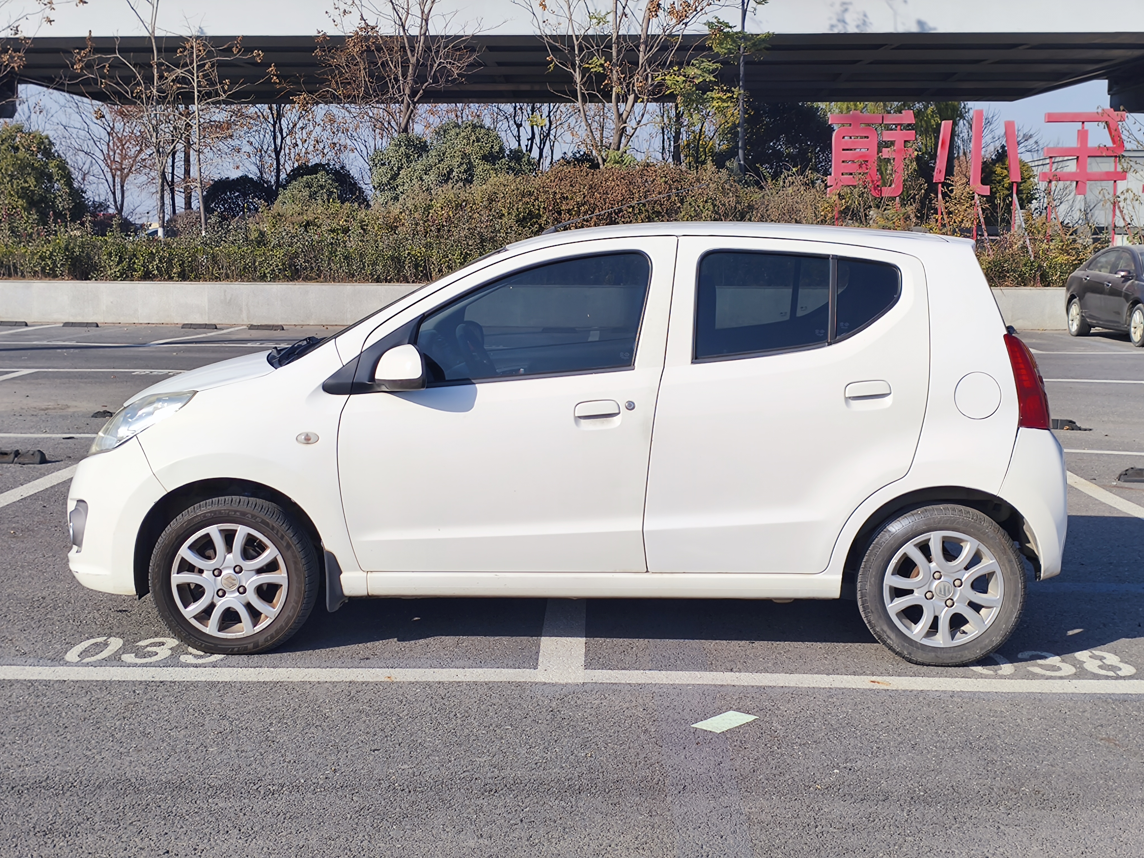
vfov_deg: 33.6
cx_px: 572
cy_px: 429
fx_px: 1421
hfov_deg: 43.9
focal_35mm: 43
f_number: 1.6
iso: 80
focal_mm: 5.84
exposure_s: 1/3918
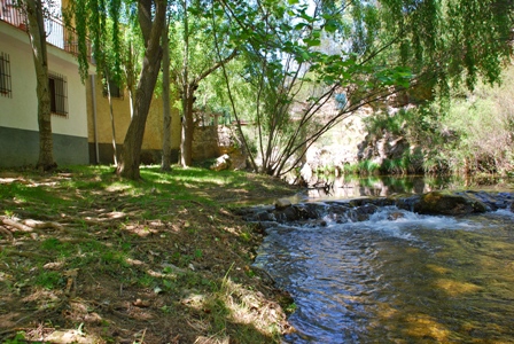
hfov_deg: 61.9
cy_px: 172
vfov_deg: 43.7
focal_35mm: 30
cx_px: 257
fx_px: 429
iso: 200
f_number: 5.6
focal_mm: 20
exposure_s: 1/125
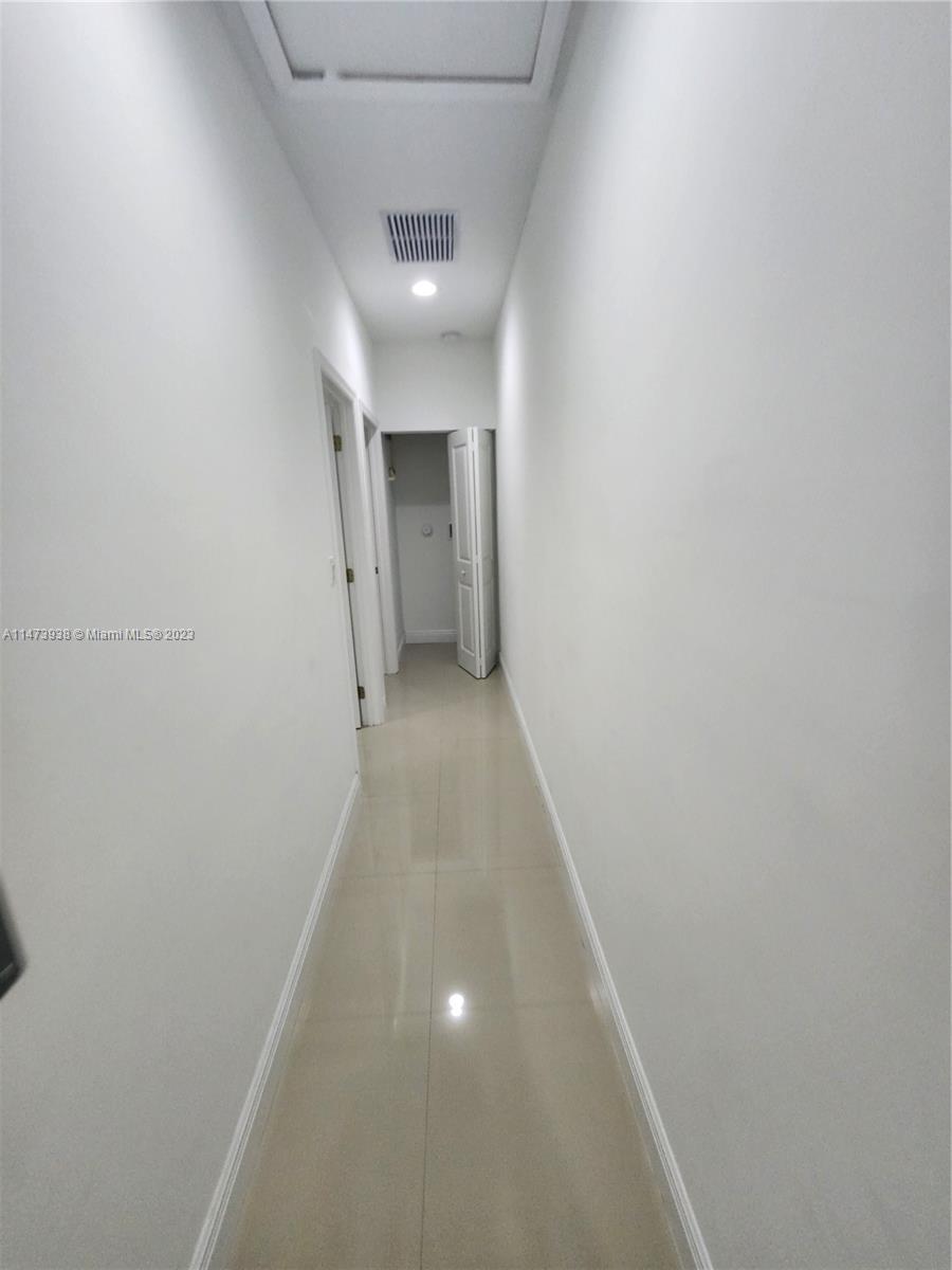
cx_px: 476
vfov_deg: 106.2
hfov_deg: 89.9
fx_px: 477
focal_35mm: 13
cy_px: 635
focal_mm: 2.2
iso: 160
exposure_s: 1/60
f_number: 2.2
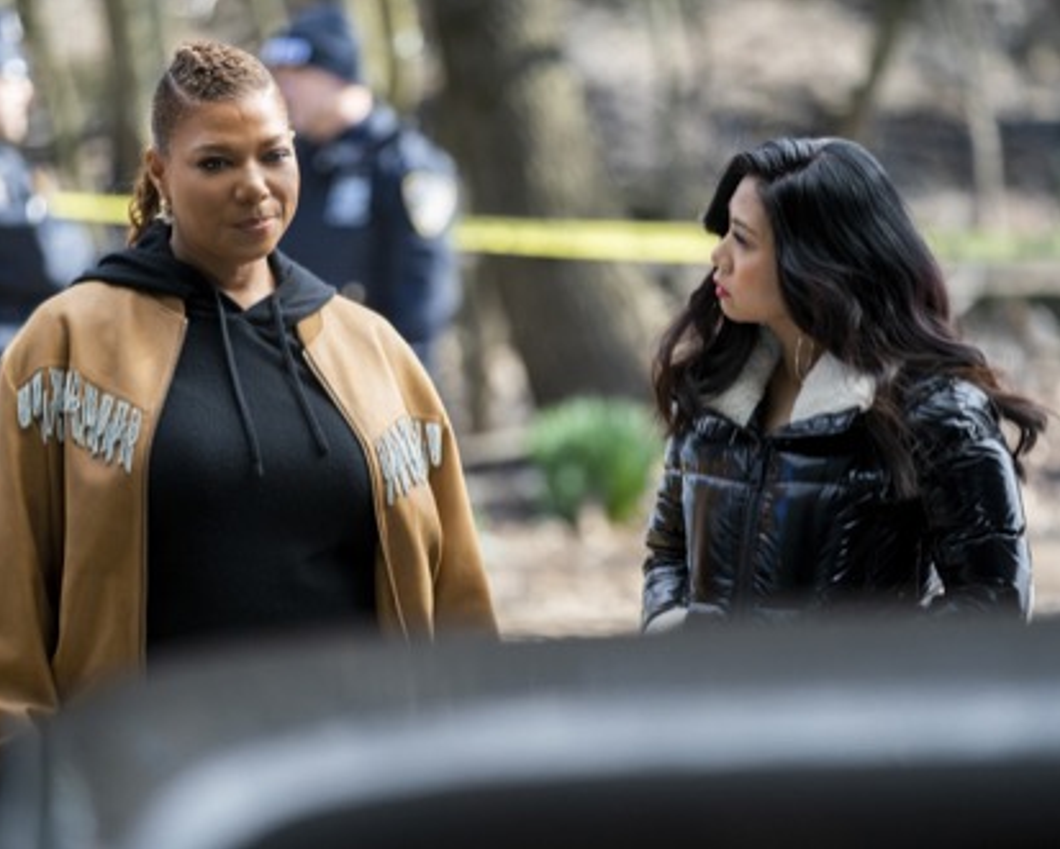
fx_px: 7126
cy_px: 424
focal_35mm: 227
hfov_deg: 8.5
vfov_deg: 6.8
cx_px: 449
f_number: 3.2
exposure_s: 1/5000
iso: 3200
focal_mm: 200
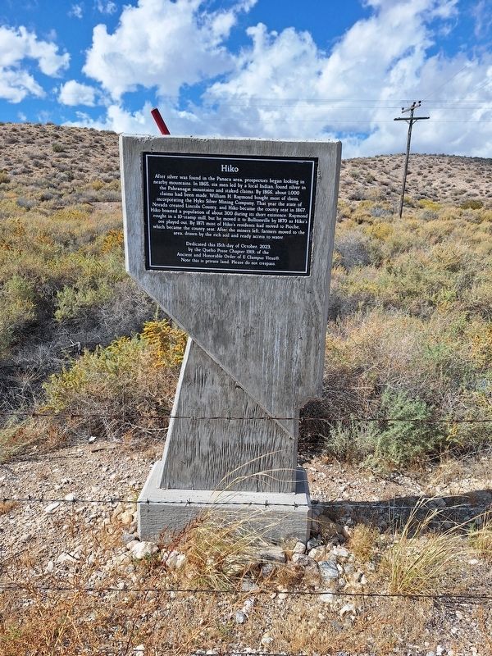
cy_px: 328
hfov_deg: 58.9
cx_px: 246
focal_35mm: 23
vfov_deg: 73.9
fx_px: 436
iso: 40
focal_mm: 5.54
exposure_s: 1/4016
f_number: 1.8
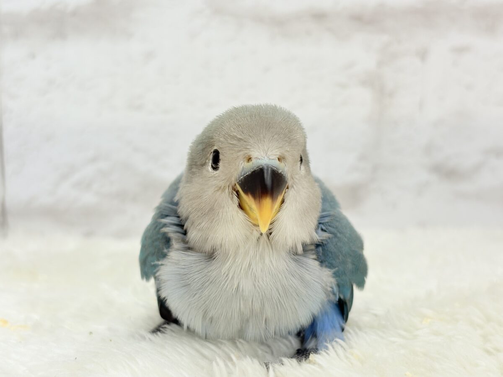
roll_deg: +0.9
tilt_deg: -7.4
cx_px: 252
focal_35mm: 52
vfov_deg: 28.0
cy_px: 188
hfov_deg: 36.8
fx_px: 756
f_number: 1.6
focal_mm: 5.96
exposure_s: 1/50
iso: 32
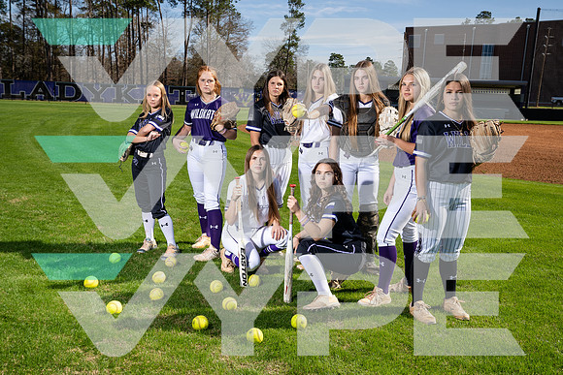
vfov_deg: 36.5
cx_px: 282
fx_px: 570
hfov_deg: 52.6
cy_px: 188
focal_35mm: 36
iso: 100
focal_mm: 35
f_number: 8
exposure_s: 1/250
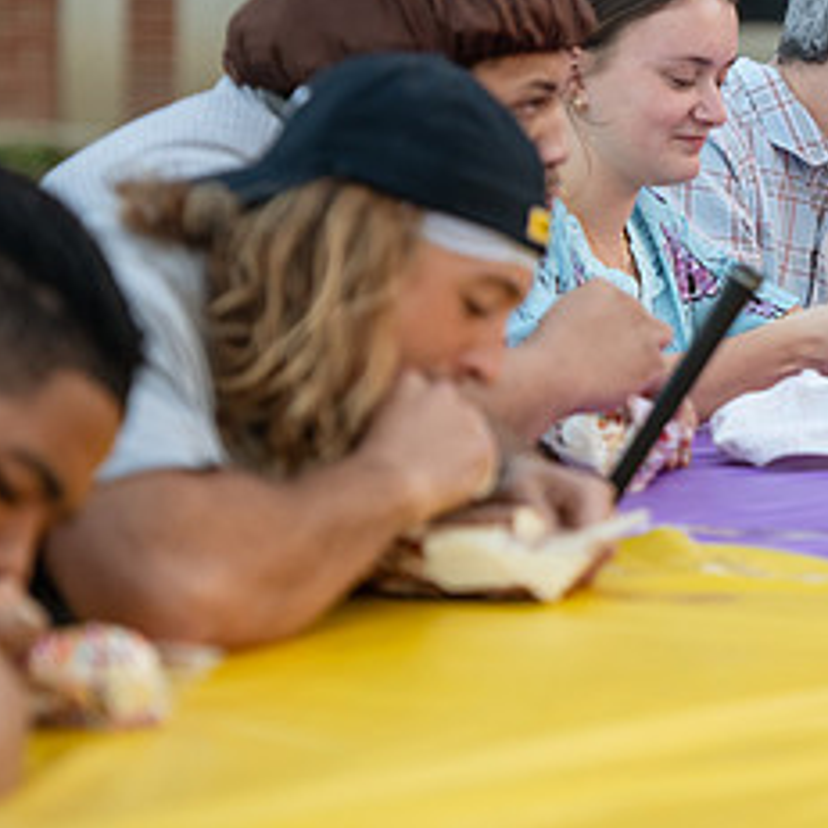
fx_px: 7496
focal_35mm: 277
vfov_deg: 6.3
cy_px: 324
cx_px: 896
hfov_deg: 6.3
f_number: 3.2
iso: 800
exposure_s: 1/400
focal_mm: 130
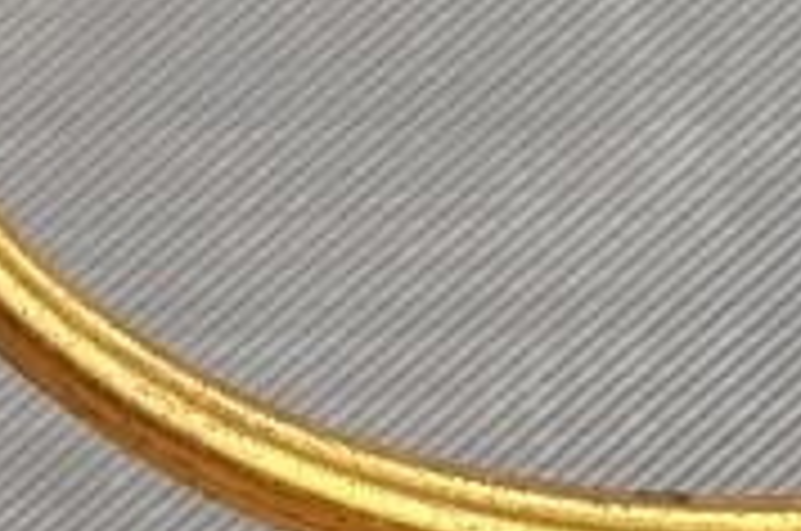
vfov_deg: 7.3
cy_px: -1314
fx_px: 3465
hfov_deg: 12.1
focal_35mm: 156
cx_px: -662
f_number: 2.4
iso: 50
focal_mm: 4.3
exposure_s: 1/263
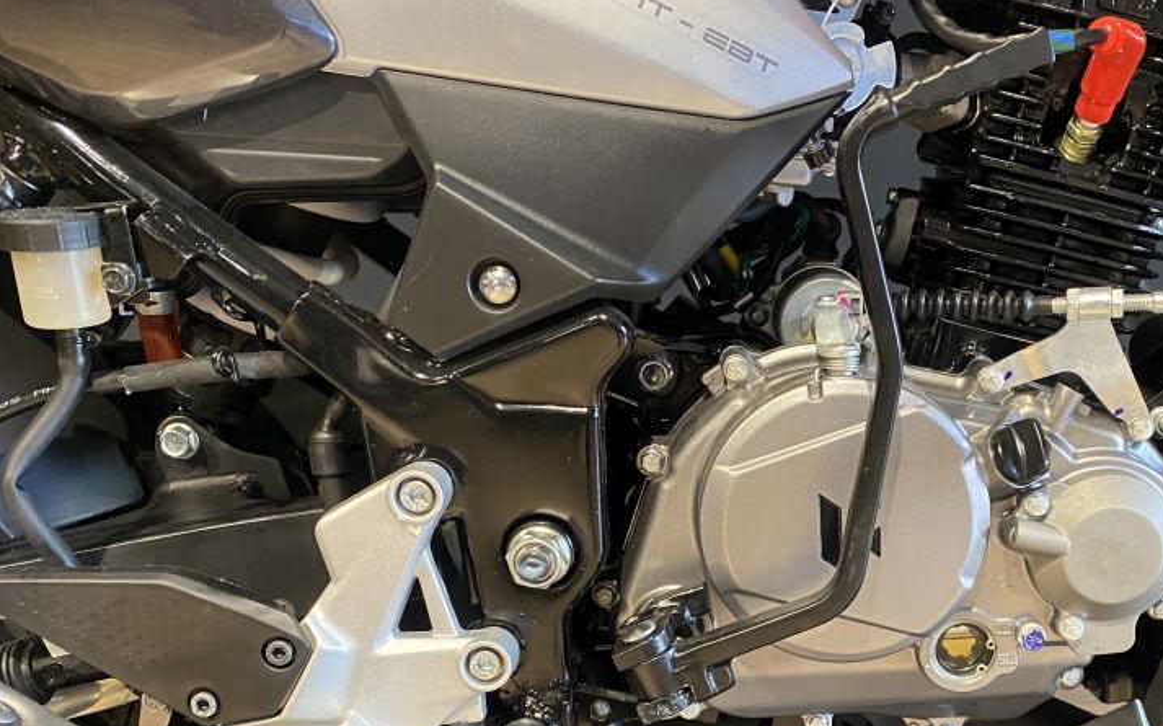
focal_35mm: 41
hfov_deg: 47.1
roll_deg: +2.1
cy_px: 531
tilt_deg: -16.3
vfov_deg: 30.8
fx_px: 1299
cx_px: 811
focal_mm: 4.25
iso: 400
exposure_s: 1/50
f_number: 1.8
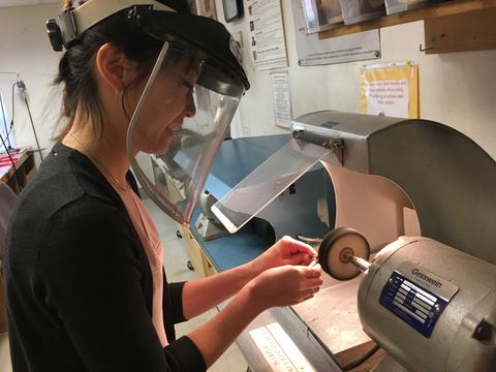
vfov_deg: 48.2
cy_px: 186
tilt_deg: -16.0
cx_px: 248
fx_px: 416
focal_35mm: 29
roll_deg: +8.3
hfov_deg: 61.7
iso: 125
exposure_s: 1/30
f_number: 2.2
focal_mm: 4.15
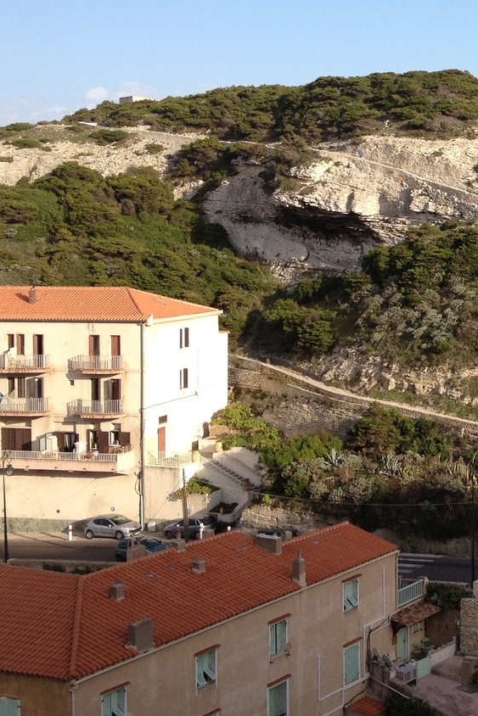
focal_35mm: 69
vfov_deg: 29.0
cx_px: 619
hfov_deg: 18.4
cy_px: 232
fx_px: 1374
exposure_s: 1/1022
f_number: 2.4
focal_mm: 4.28
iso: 64
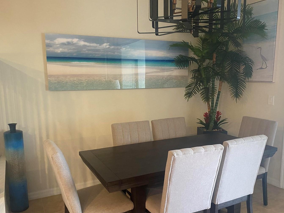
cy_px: 123
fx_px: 254
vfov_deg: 45.3
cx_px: 142
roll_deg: +0.5
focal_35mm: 31
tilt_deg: -9.9
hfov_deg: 58.4
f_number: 1.8
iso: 400
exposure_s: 1/60
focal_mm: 4.25
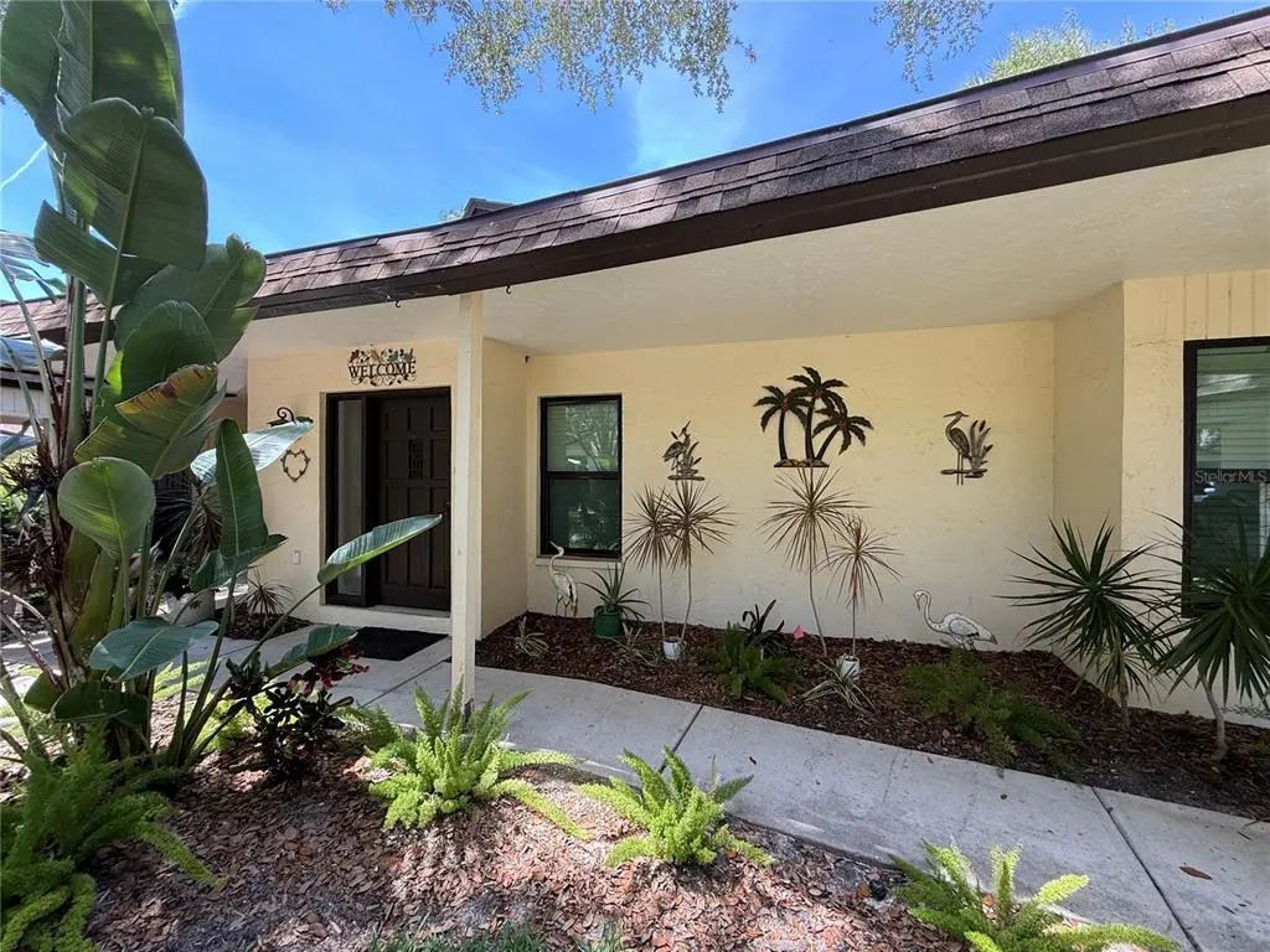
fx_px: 514
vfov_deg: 85.7
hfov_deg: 102.1
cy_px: 476
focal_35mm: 14
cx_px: 635
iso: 40
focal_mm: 2.22
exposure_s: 1/102
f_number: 2.2
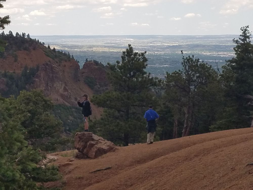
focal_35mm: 26
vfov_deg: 53.1
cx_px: 126
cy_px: 95
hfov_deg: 67.3
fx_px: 190
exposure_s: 1/1708
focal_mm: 4.2
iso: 50
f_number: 1.7
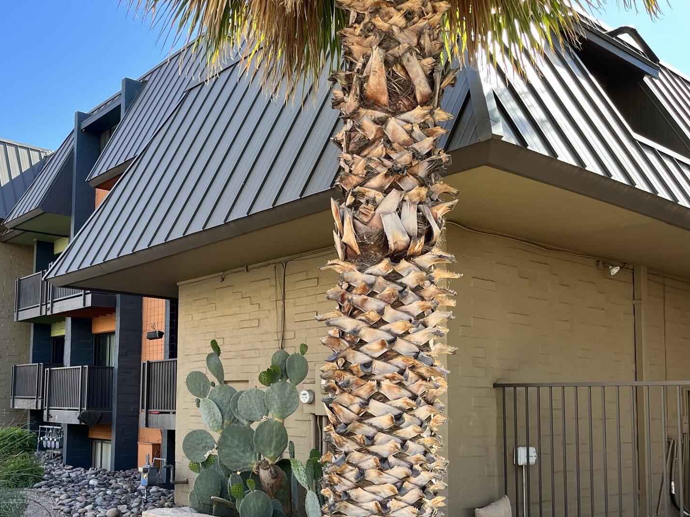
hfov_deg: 49.1
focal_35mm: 37
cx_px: 217
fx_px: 737
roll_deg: -0.5
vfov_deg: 38.3
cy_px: 337
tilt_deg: +4.8
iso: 50
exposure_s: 1/381
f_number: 1.6
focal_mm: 5.1
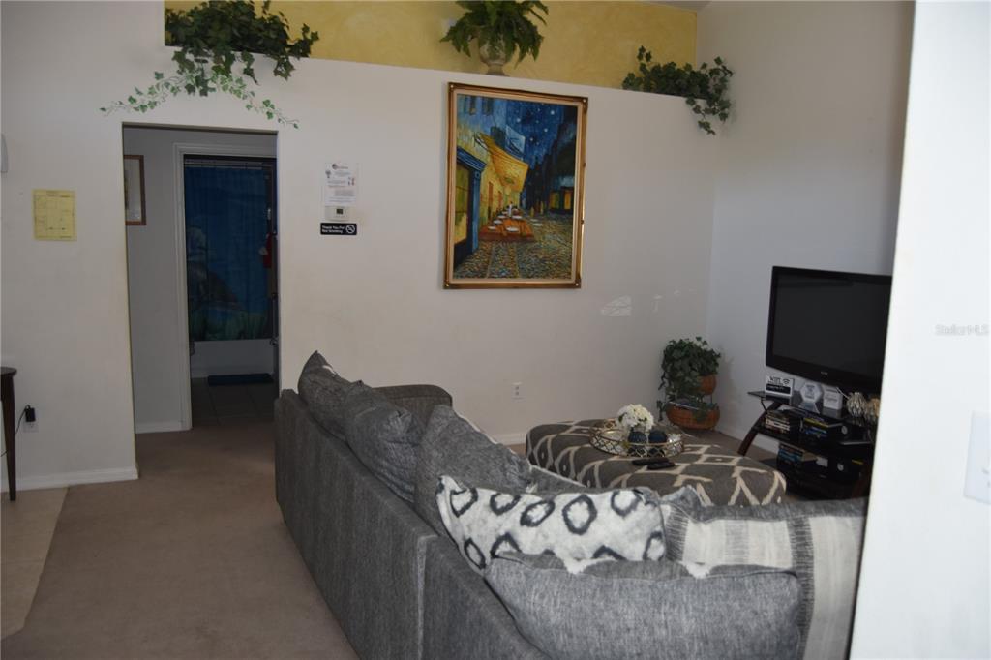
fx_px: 743
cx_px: 496
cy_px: 330
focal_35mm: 27
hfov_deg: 67.4
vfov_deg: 47.9
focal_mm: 18
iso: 500
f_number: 3.5
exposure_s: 1/60
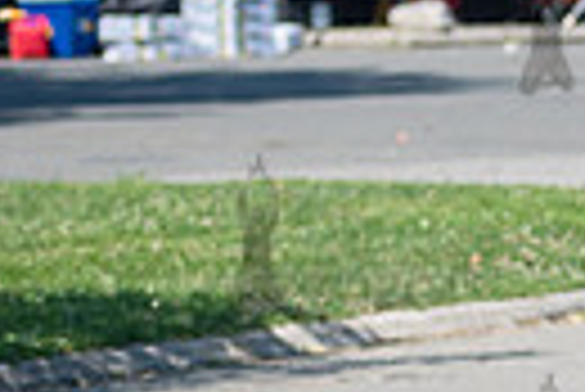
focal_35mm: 642
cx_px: 1009
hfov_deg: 3.2
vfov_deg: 2.1
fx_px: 10444
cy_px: 295
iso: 200
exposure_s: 1/1600
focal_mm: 112
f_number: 4
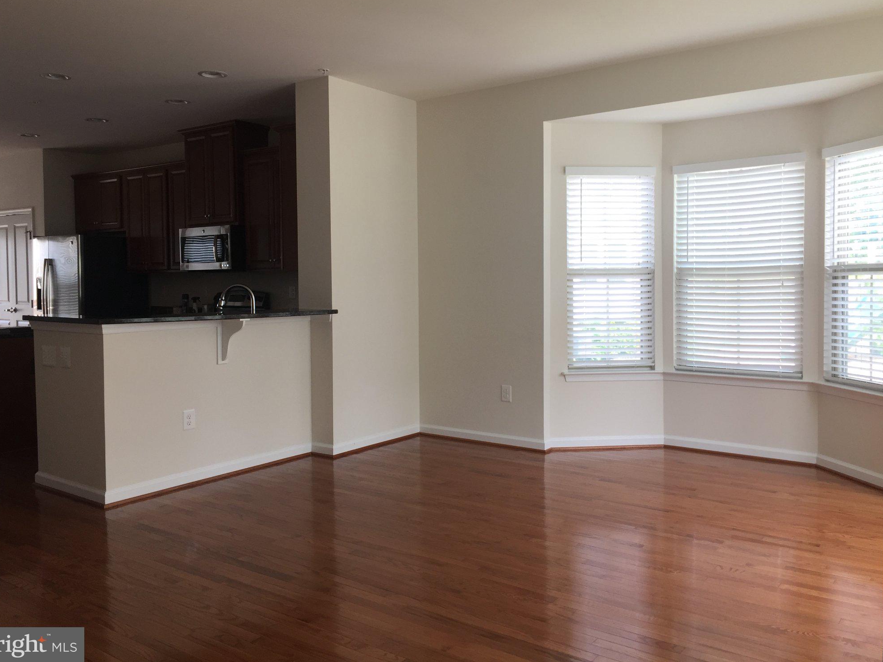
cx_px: 429
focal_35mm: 30
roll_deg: -1.6
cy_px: 321
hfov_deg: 60.0
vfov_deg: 46.8
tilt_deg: -1.2
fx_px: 765
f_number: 2.2
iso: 32
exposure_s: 1/60
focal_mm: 4.15
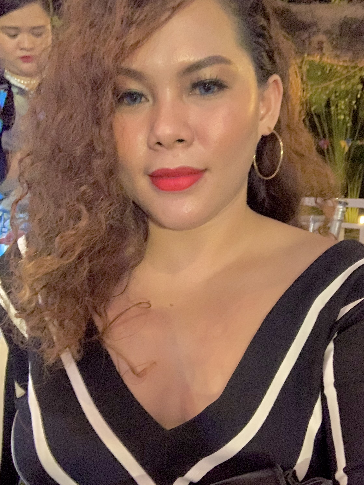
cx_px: 183
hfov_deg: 43.0
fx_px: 463
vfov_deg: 55.3
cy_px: 238
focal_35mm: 33
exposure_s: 1/18
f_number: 2.2
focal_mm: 2.87
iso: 800
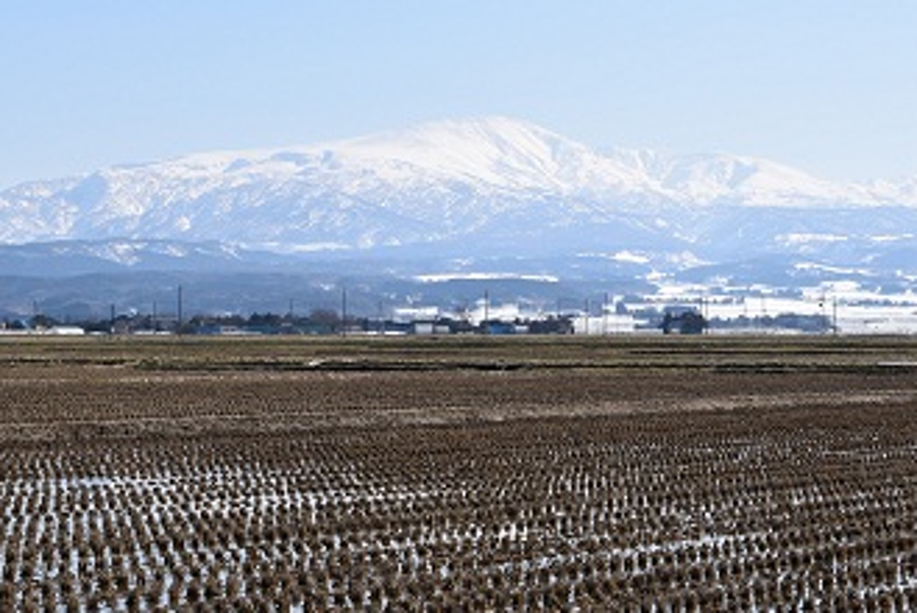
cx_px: 449
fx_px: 2873
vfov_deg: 12.2
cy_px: 329
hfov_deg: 18.1
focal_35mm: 113
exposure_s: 1/500
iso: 200
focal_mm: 55
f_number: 11
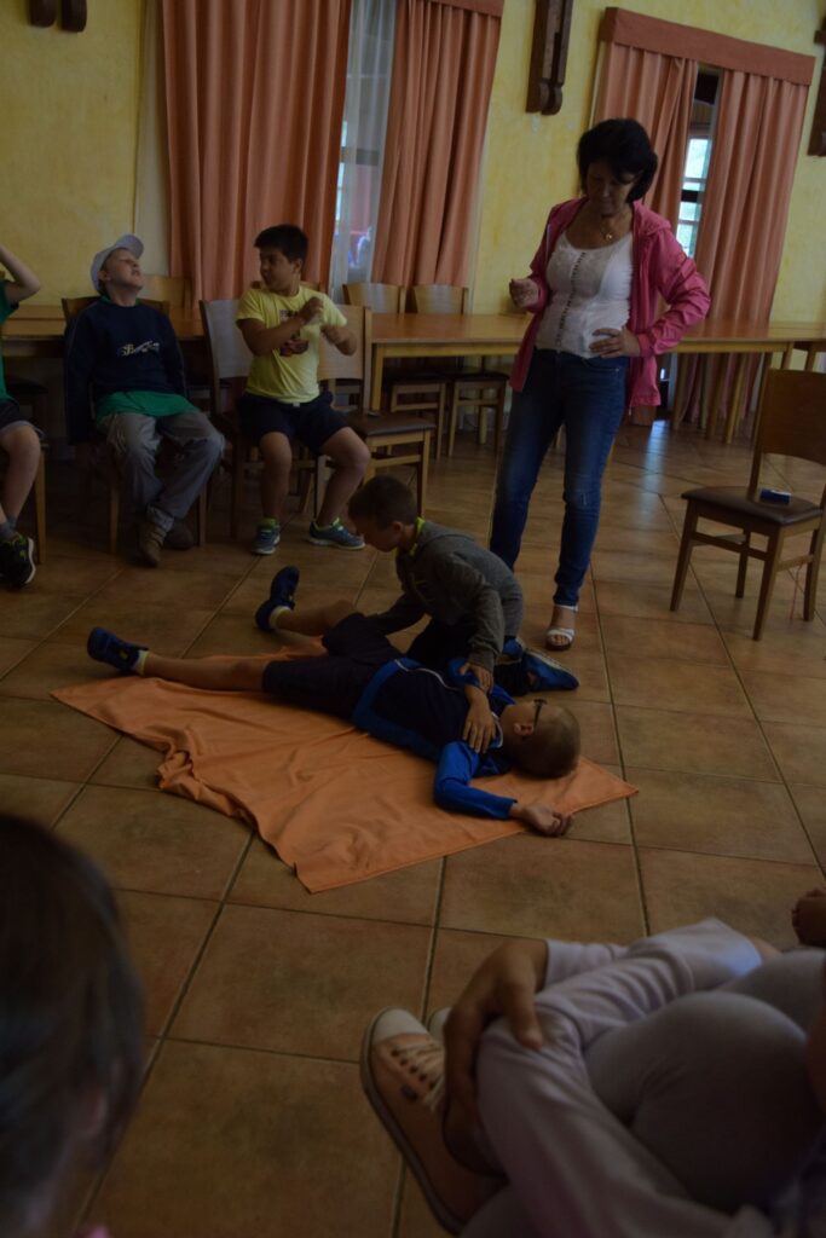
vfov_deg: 55.1
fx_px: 1187
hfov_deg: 38.4
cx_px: 413
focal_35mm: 34
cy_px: 619
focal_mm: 23
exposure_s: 1/60
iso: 1000
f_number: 5.6
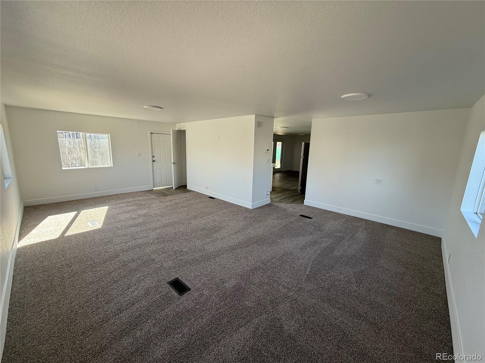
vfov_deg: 85.7
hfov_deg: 102.1
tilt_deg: -10.4
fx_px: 196
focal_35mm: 14
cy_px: 182
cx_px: 242
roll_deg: -1.7
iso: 80
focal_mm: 2.22
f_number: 2.2
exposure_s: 1/99
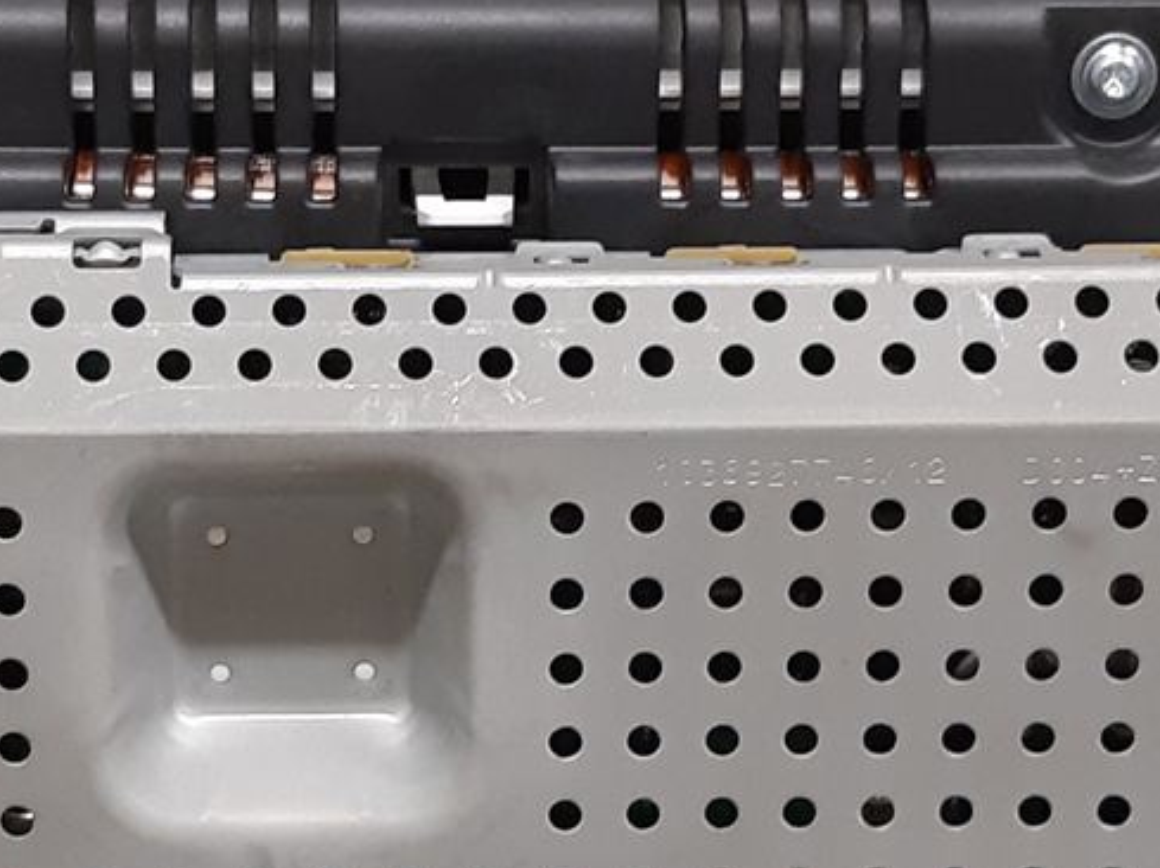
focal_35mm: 109
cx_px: 439
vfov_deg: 13.5
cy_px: 562
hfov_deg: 18.0
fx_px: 3650
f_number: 1.7
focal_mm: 3.93
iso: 200
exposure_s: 1/50
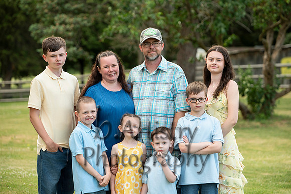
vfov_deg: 10.2
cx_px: 146
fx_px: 1091
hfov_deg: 15.2
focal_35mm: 135
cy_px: 97
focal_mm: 135
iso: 200
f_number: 4
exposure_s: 1/125
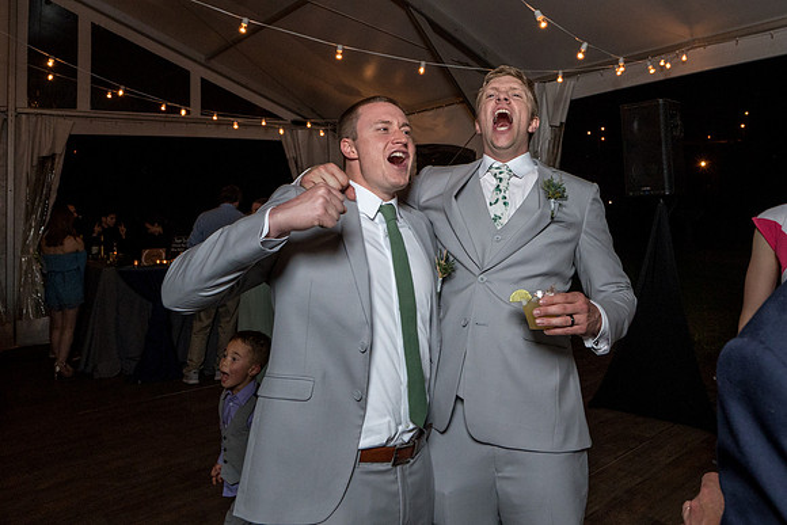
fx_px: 559
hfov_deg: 69.2
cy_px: 161
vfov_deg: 49.1
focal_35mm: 26
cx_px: 491
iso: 2000
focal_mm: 16
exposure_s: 1/200
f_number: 5.6
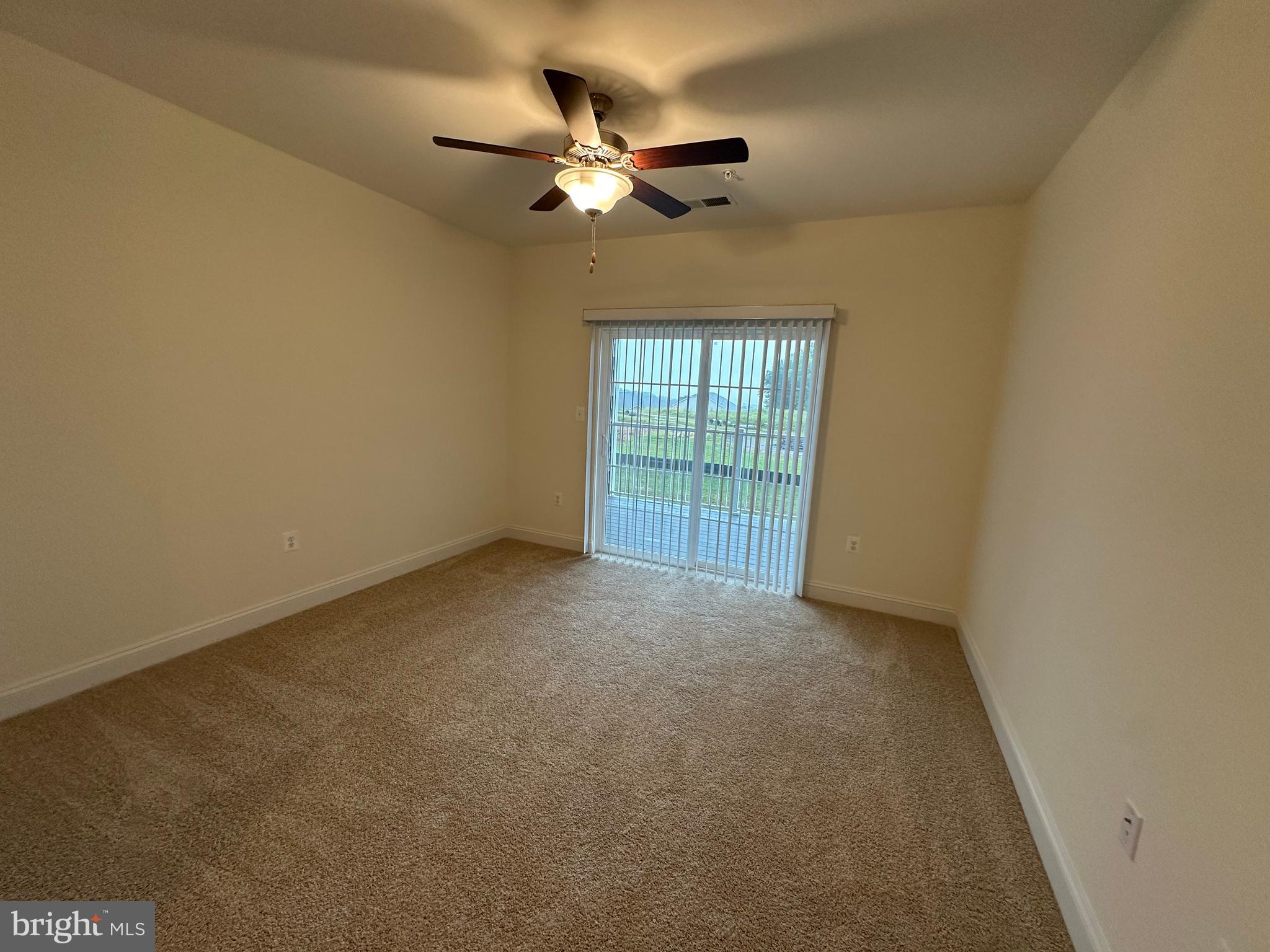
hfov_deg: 102.1
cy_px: 476
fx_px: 514
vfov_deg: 85.7
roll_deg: -3.3
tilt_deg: -9.3
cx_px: 635
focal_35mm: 14
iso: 200
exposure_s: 1/120
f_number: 2.2
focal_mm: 2.22
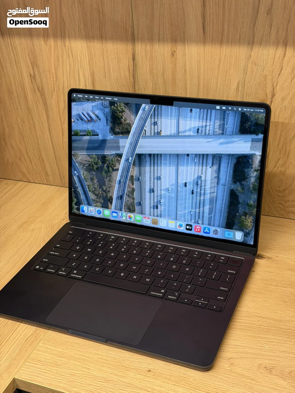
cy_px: 196
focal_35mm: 48
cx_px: 148
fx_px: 545
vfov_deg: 39.7
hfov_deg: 30.3
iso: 160
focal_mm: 6.76
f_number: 1.78
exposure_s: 1/50
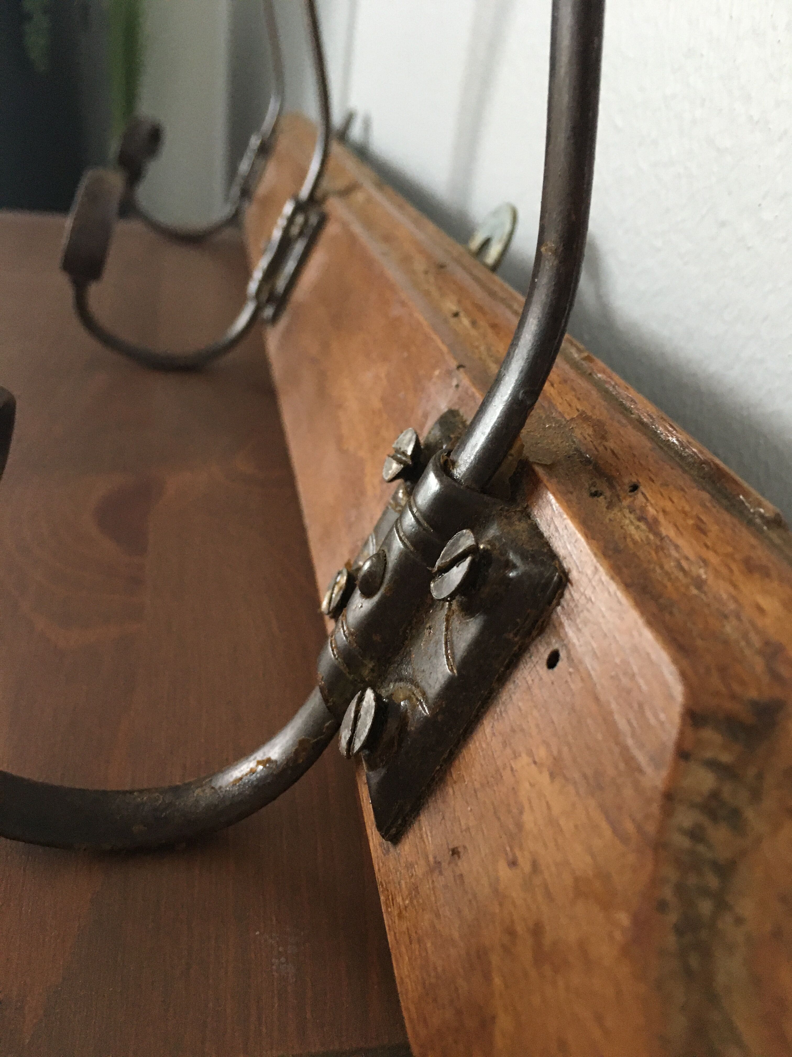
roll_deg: -4.6
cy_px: 528
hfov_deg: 48.2
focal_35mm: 29
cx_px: 396
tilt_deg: -22.9
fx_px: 885
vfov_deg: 61.7
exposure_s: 1/25
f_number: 2.2
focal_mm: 4.15
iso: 200
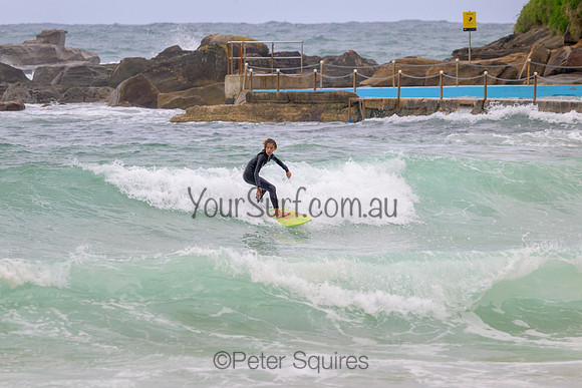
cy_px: 183
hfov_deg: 4.8
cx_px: 274
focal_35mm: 427
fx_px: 6897
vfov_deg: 3.2
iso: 1000
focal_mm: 400
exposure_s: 1/1250
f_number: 11
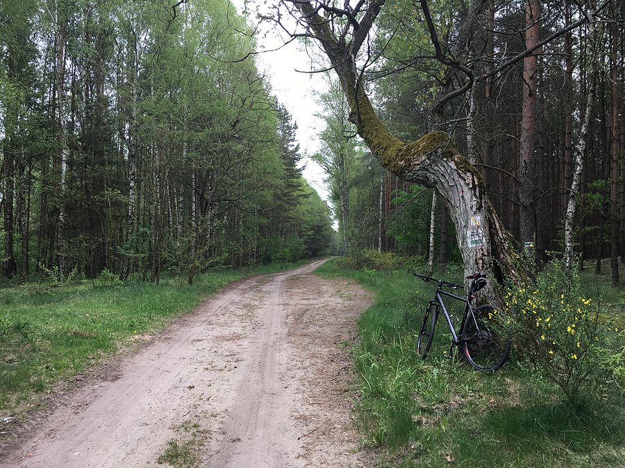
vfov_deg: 48.2
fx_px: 524
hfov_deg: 61.7
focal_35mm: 29
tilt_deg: +2.5
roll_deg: -0.5
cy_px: 234
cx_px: 312
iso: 25
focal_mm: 4.15
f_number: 2.2
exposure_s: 1/100
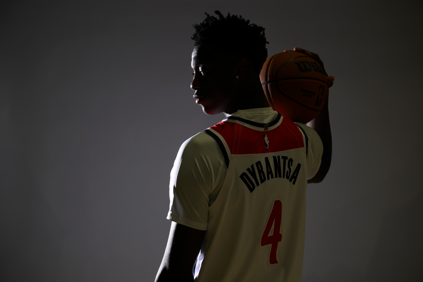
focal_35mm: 52
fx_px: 611
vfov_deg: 26.0
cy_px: 141
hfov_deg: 38.2
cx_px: 212
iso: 160
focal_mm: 52
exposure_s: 1/200
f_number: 5
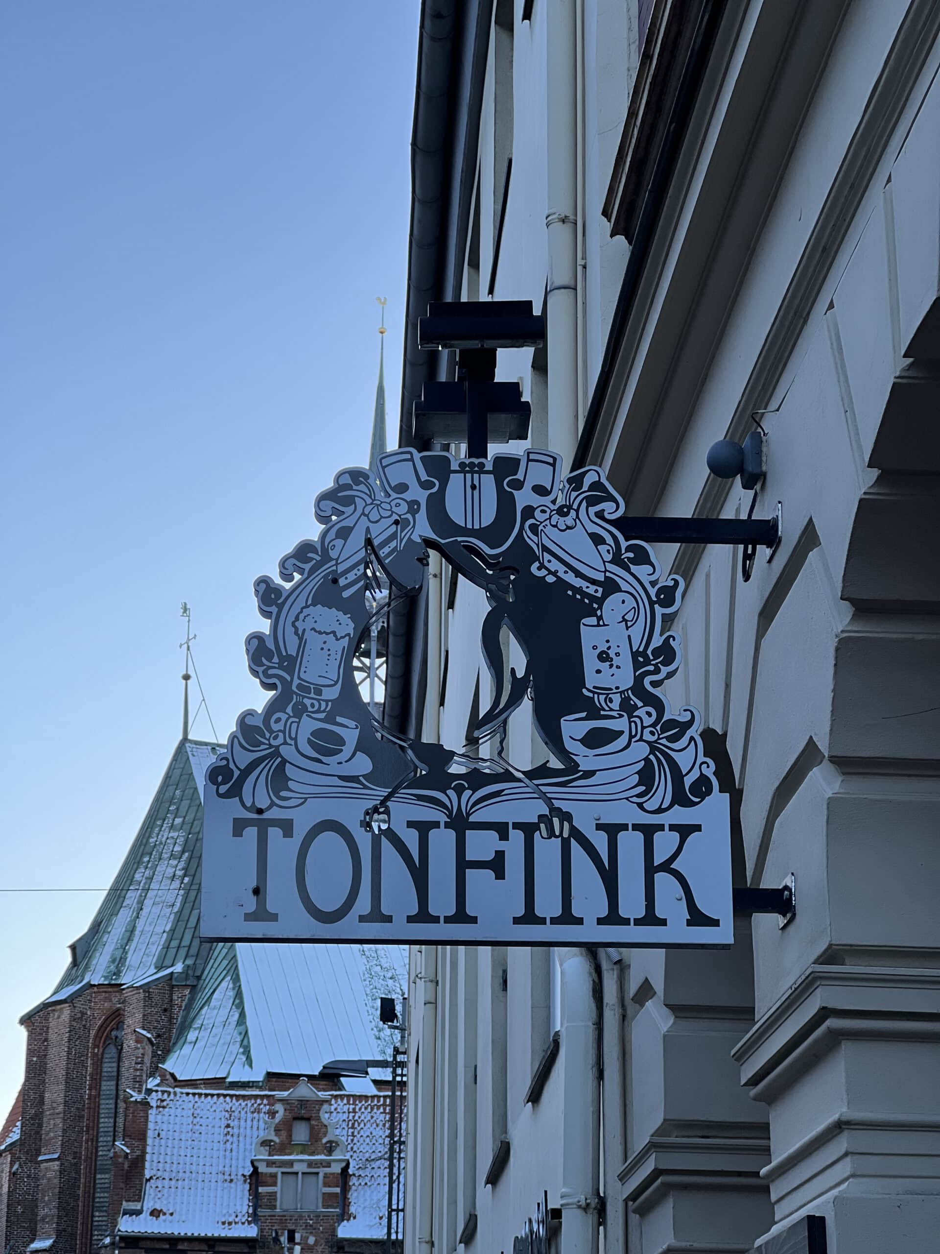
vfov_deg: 25.3
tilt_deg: +19.2
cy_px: 627
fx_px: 2788
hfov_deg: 19.1
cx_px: 470
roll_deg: -0.5
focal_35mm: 77
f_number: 2.8
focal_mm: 9
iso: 20
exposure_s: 1/121
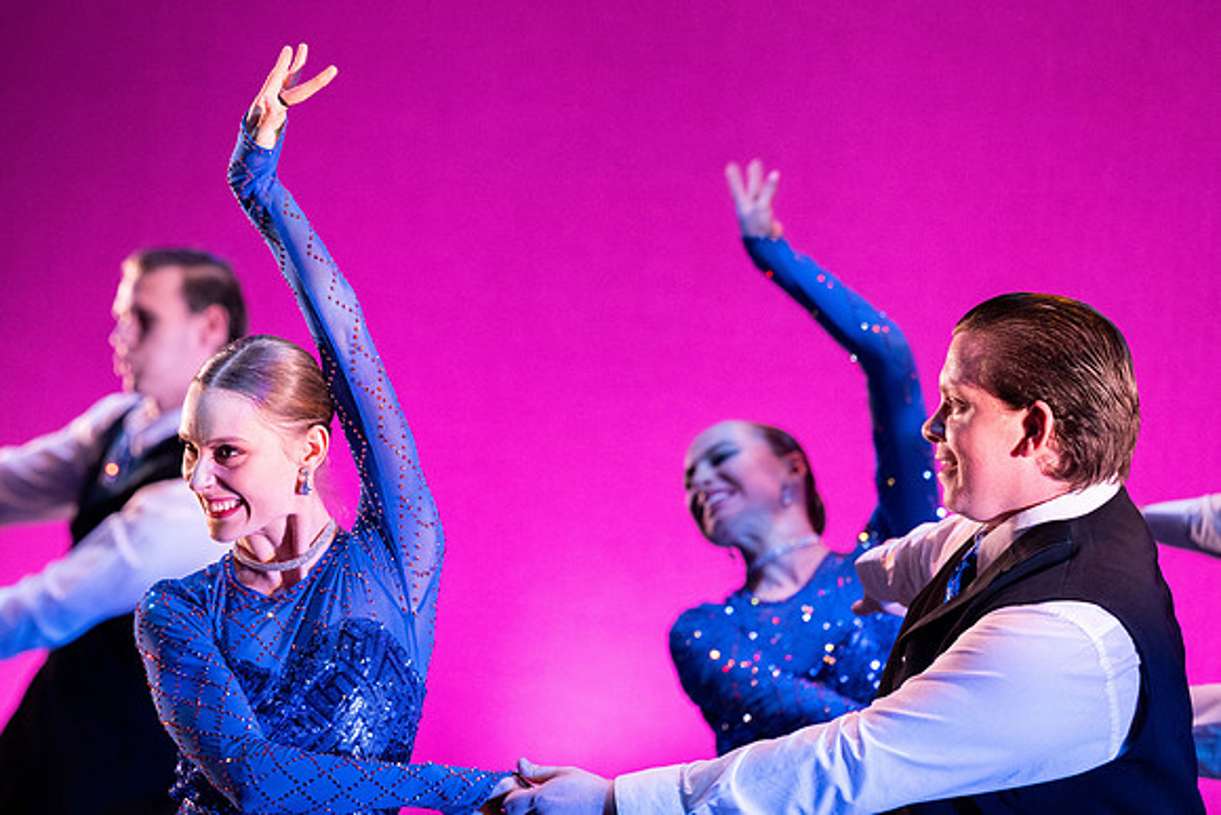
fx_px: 8118
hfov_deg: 8.6
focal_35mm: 239
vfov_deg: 5.7
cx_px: 410
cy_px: 258
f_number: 3.5
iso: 1600
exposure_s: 1/250
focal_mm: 175
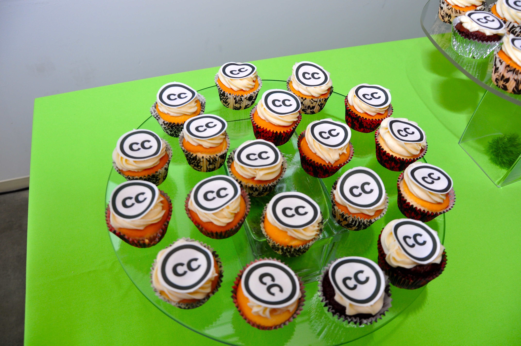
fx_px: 390
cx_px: 260
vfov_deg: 47.8
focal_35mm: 27
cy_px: 173
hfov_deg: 67.4
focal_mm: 18
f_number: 4
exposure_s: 1/60
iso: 280
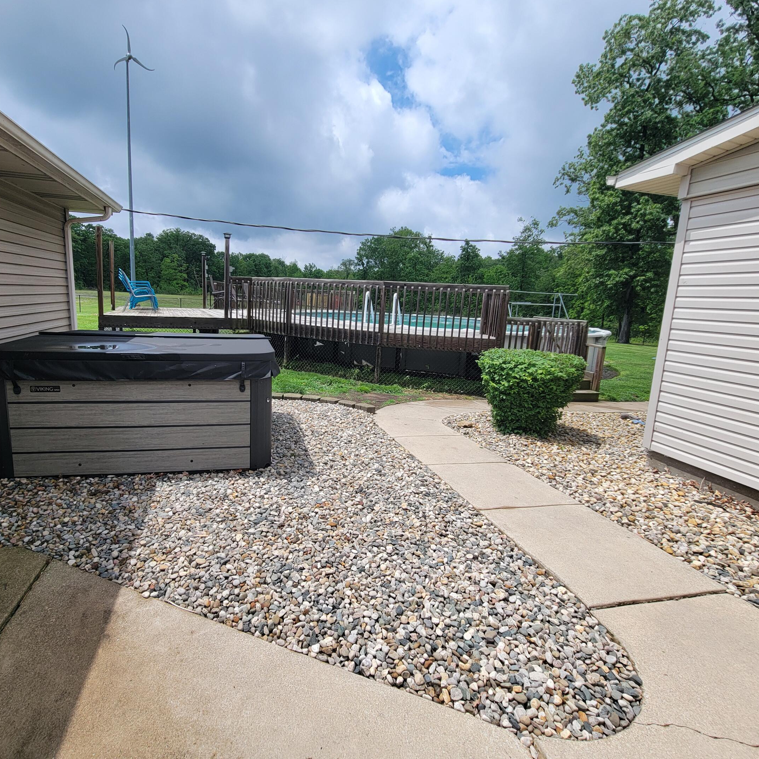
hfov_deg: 87.0
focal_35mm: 16
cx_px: 332
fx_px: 397
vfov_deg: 87.4
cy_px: 366
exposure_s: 1/2043
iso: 50
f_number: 2.2
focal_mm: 2.2
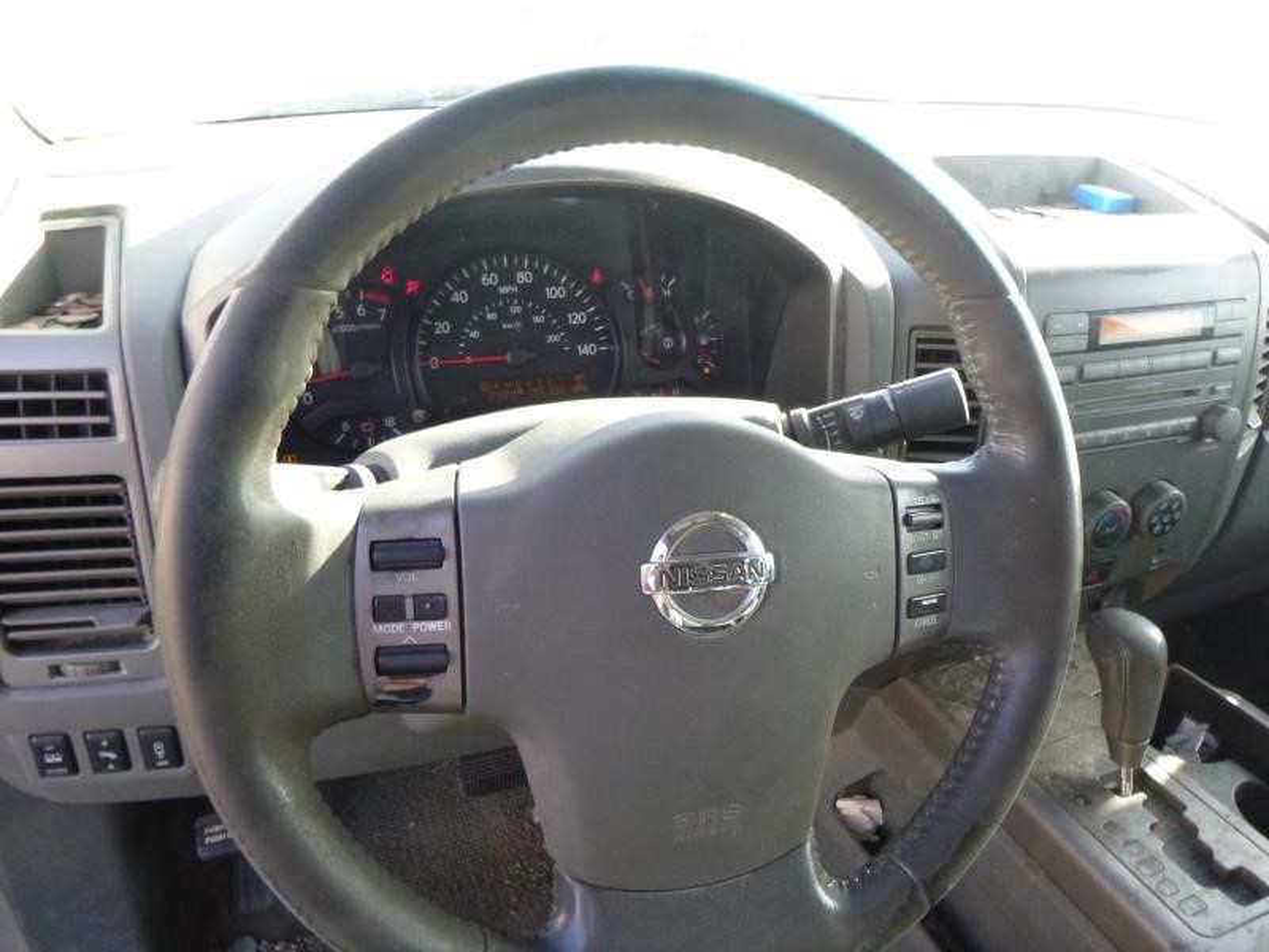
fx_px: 916
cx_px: 634
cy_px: 476
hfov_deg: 69.4
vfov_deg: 54.9
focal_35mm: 25
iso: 250
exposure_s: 1/60
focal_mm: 4.5
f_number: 3.9
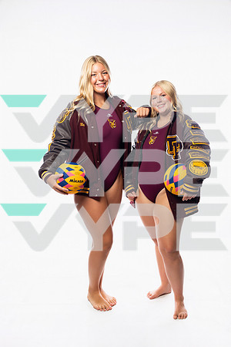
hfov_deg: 35.1
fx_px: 366
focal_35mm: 38
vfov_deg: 50.7
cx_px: 116
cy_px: 174
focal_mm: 38
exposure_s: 1/250
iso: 640
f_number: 5.6
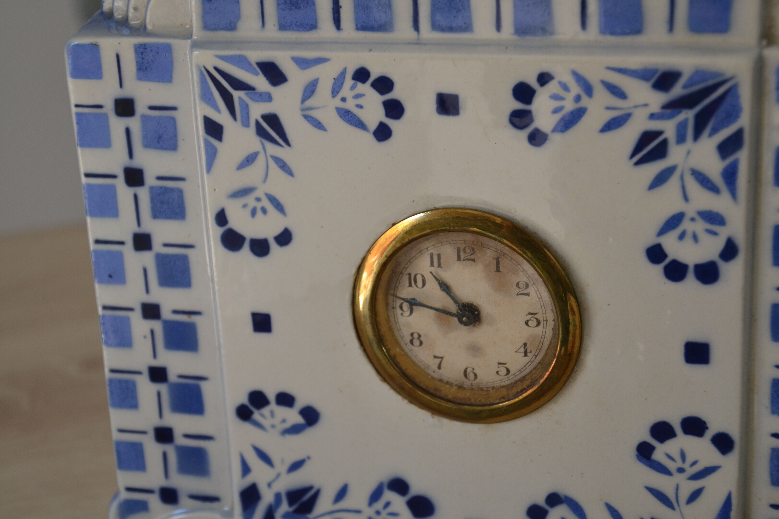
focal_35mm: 78
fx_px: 1688
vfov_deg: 17.5
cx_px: 390
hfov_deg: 26.0
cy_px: 260
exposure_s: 1/60
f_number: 5
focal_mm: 52
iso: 450
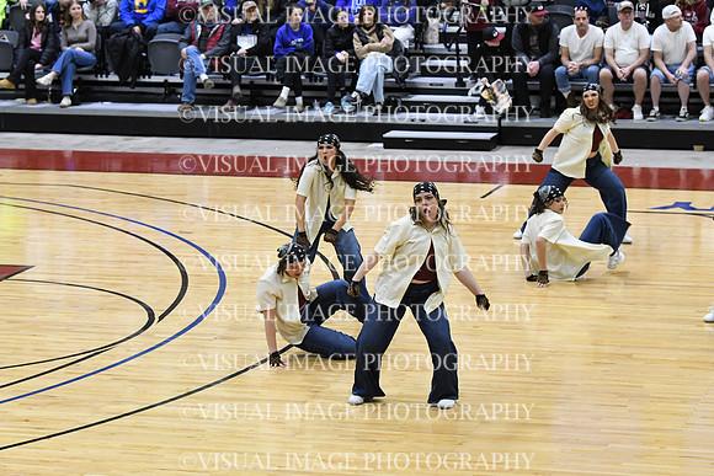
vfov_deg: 10.6
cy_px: 238
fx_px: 2559
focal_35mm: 129
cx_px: 357
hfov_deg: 15.9
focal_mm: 86
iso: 3200
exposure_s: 1/250
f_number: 4
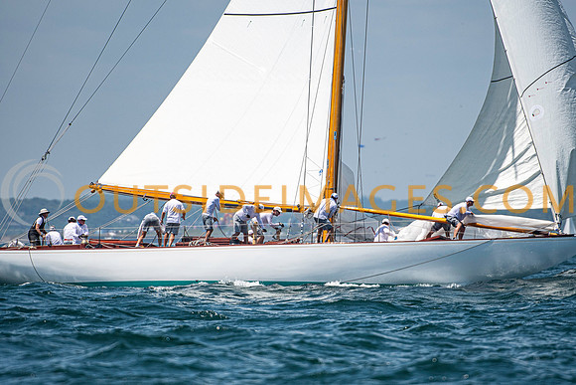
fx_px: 9602
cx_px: 288
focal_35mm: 600
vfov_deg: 2.3
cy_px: 192
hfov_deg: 3.4
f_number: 5
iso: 400
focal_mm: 400
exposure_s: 1/5000
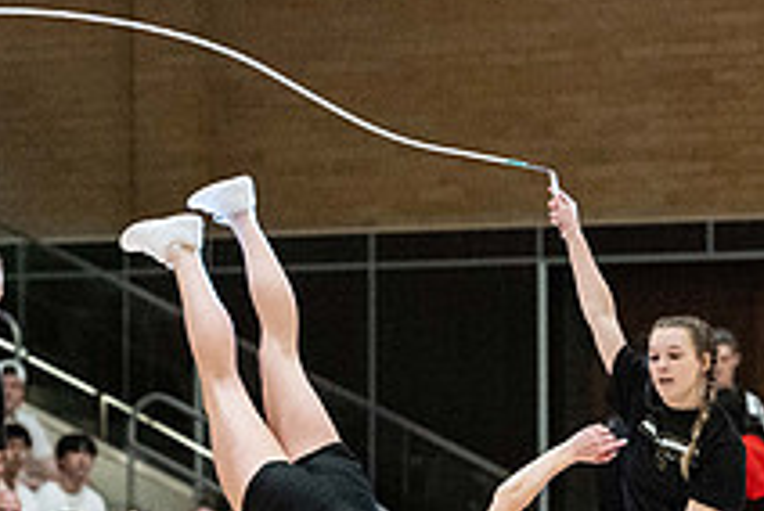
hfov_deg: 5.8
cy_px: 528
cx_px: 88
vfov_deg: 3.9
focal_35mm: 356
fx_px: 7566
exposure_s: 1/800
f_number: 2.8
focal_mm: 110
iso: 6400
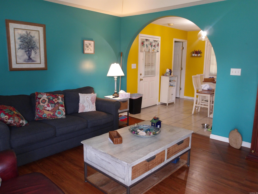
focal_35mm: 27
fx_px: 201
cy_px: 97
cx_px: 129
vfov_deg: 51.4
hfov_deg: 65.3
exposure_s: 1/15
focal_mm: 4.9
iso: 206
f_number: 3
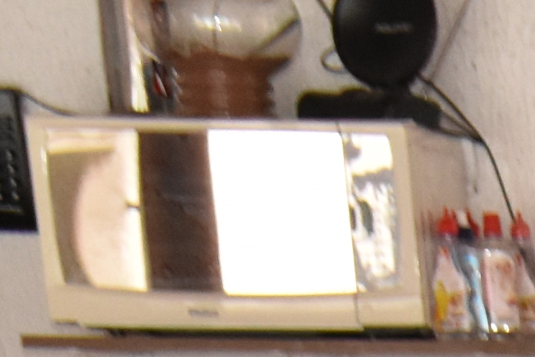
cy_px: 1313
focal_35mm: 342
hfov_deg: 5.5
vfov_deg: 3.8
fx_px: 5082
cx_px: 1899
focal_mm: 30
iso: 1600
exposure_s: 1/200
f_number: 7.1
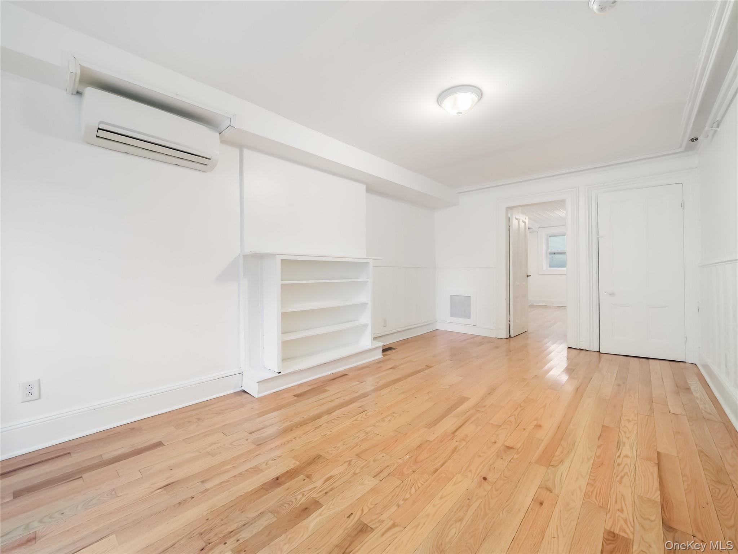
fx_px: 299
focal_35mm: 14
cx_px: 369
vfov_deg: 85.7
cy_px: 277
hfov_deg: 102.1
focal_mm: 7
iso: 800
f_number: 3.5
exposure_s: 1/30
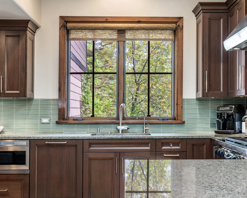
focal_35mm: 45
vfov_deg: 33.4
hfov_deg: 41.1
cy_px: 96
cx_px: 129
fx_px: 329
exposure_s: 1/200
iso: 400
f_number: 11
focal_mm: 29
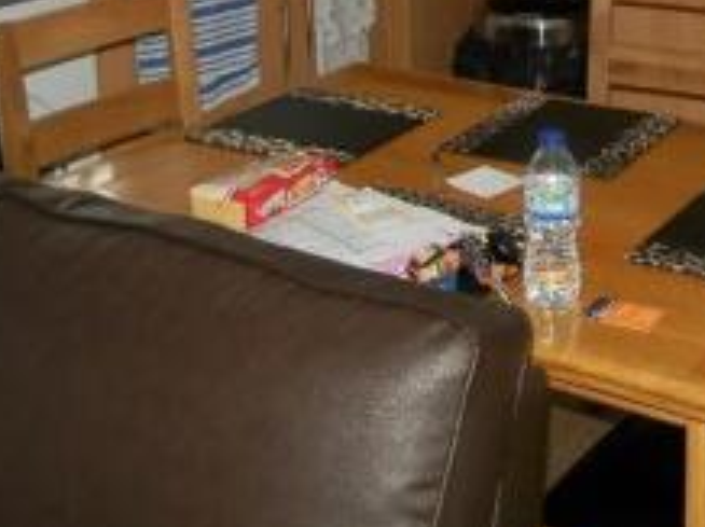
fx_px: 1363
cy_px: -167
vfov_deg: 20.0
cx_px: 610
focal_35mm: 67
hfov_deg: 28.1
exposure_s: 1/30
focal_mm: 4.5
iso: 125
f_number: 3.1
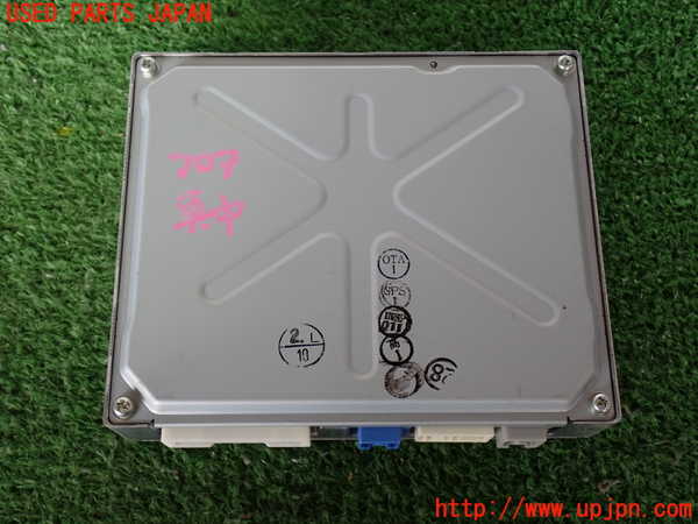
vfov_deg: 32.9
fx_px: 887
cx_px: 349
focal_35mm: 44
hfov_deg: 42.9
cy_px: 262
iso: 200
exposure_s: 1/50
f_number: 2.9
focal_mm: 7.84
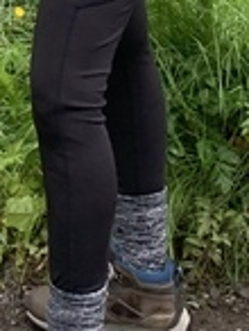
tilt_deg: +2.6
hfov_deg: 8.2
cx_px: 34
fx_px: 1740
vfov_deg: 9.2
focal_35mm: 182
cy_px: -580
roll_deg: +0.3
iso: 25
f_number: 1.8
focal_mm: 4.25
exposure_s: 1/146
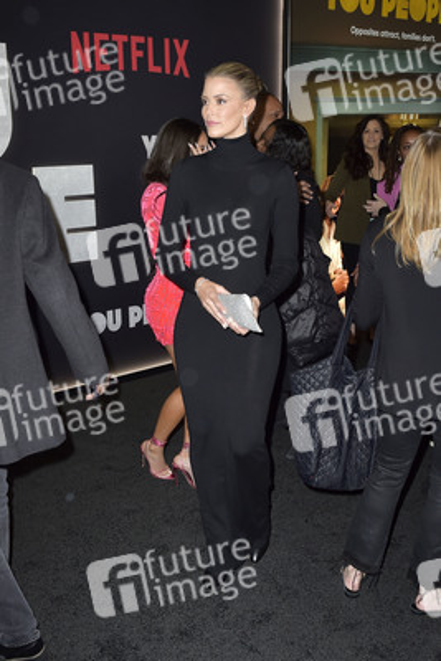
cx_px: 220
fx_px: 569
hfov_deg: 42.4
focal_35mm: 31
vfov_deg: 60.3
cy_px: 330
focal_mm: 31
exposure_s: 1/250
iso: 640
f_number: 6.3
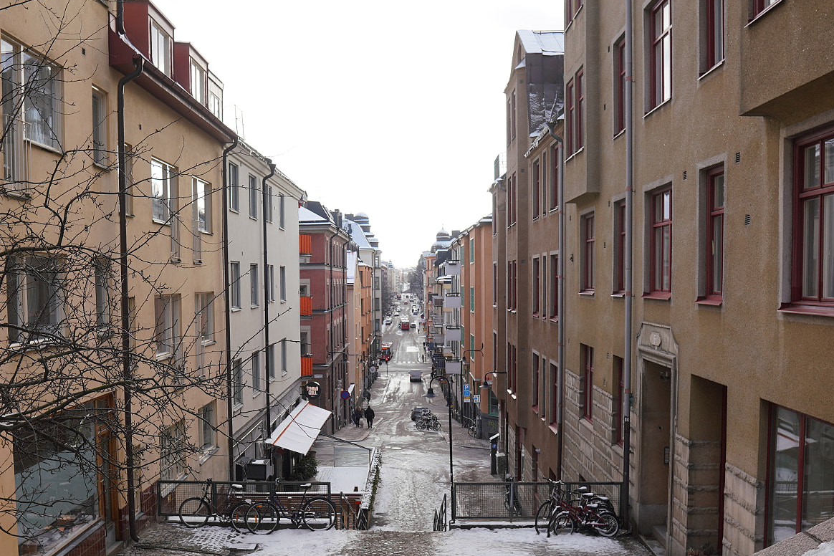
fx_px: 764
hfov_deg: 57.1
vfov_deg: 39.8
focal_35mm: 33
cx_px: 367
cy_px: 332
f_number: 4.5
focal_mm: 16
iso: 100
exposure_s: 1/250
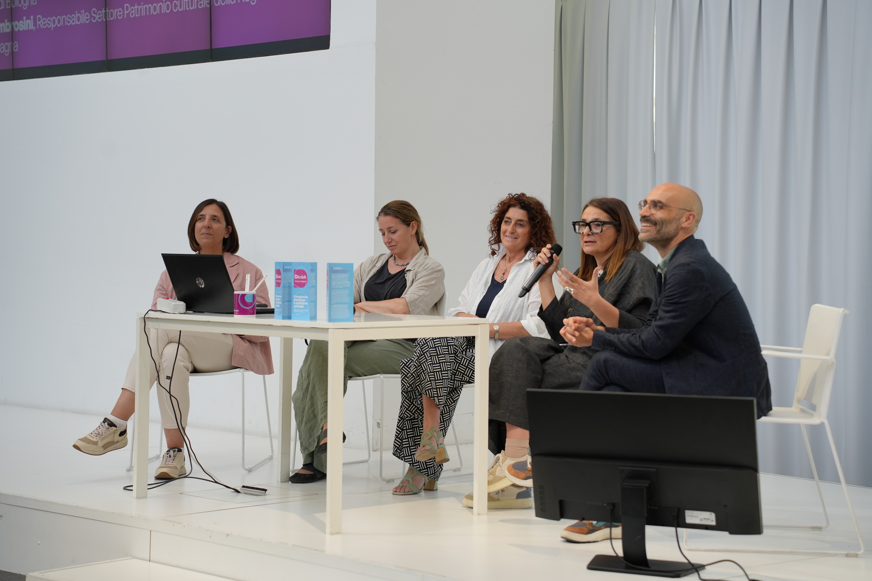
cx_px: 436
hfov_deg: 27.0
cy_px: 290
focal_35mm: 75
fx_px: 1817
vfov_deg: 18.2
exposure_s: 1/160
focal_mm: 75
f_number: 4
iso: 250
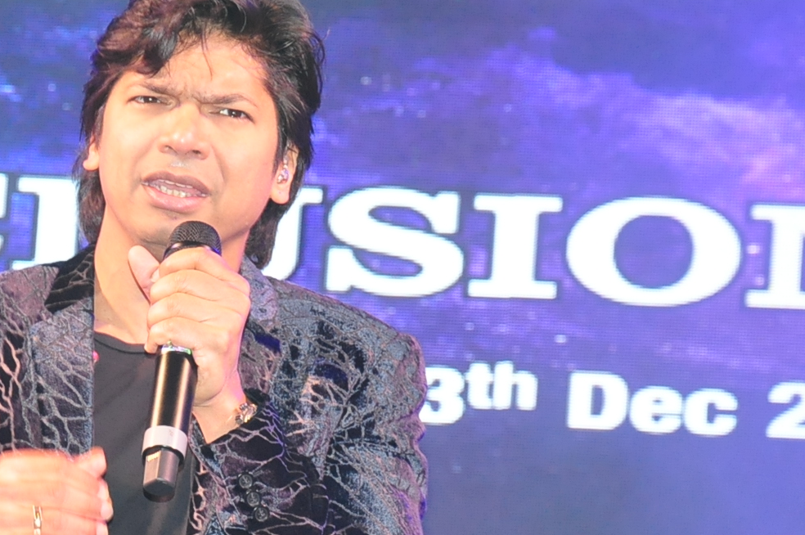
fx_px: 7664
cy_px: 355
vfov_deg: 4.0
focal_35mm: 343
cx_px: 204
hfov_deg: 6.0
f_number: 9
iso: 1000
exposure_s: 1/80
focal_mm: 105
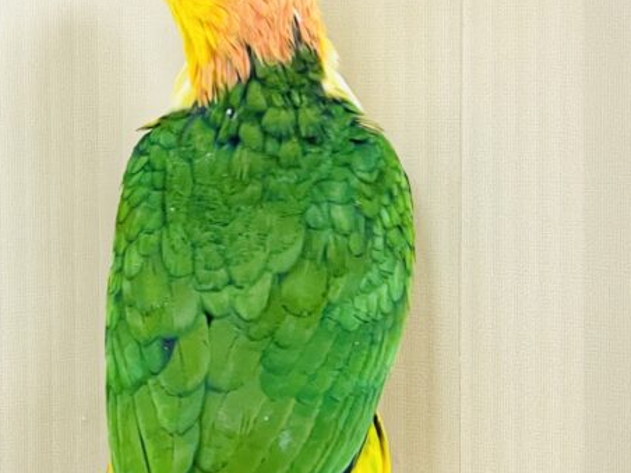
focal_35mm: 138
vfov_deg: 10.7
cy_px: 198
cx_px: 105
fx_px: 2516
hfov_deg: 14.2
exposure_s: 1/99
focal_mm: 6
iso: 125
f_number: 2
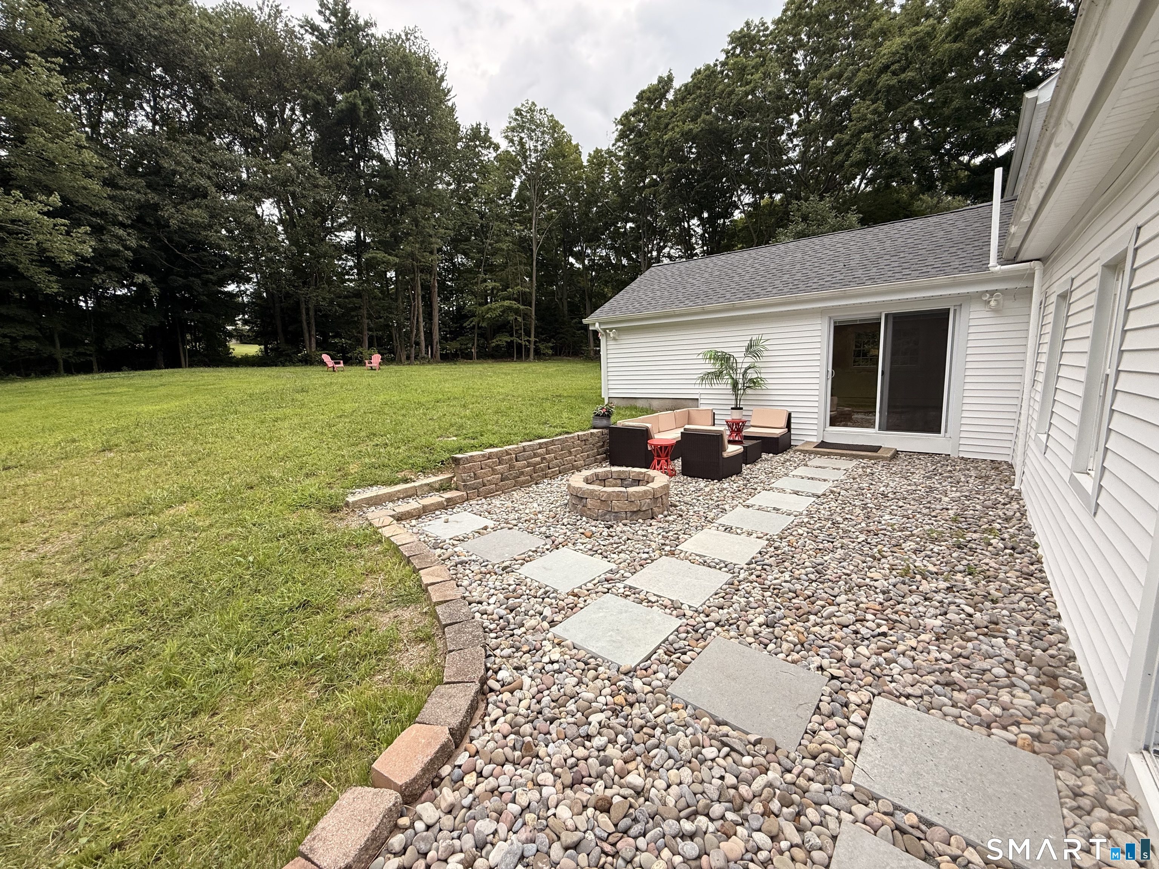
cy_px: 434
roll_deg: +2.0
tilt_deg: -7.7
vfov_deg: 85.7
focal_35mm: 14
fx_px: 469
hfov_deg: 102.1
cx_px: 580
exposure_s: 1/644
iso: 50
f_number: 2.2
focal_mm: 2.22
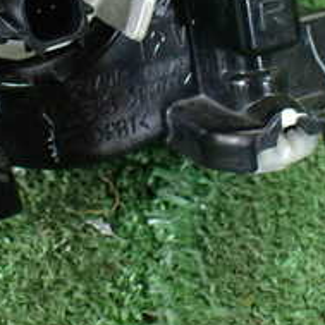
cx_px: 64
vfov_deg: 20.1
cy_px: 5
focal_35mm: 84
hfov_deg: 20.4
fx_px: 892
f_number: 2.3
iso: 800
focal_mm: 5.4
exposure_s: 1/60
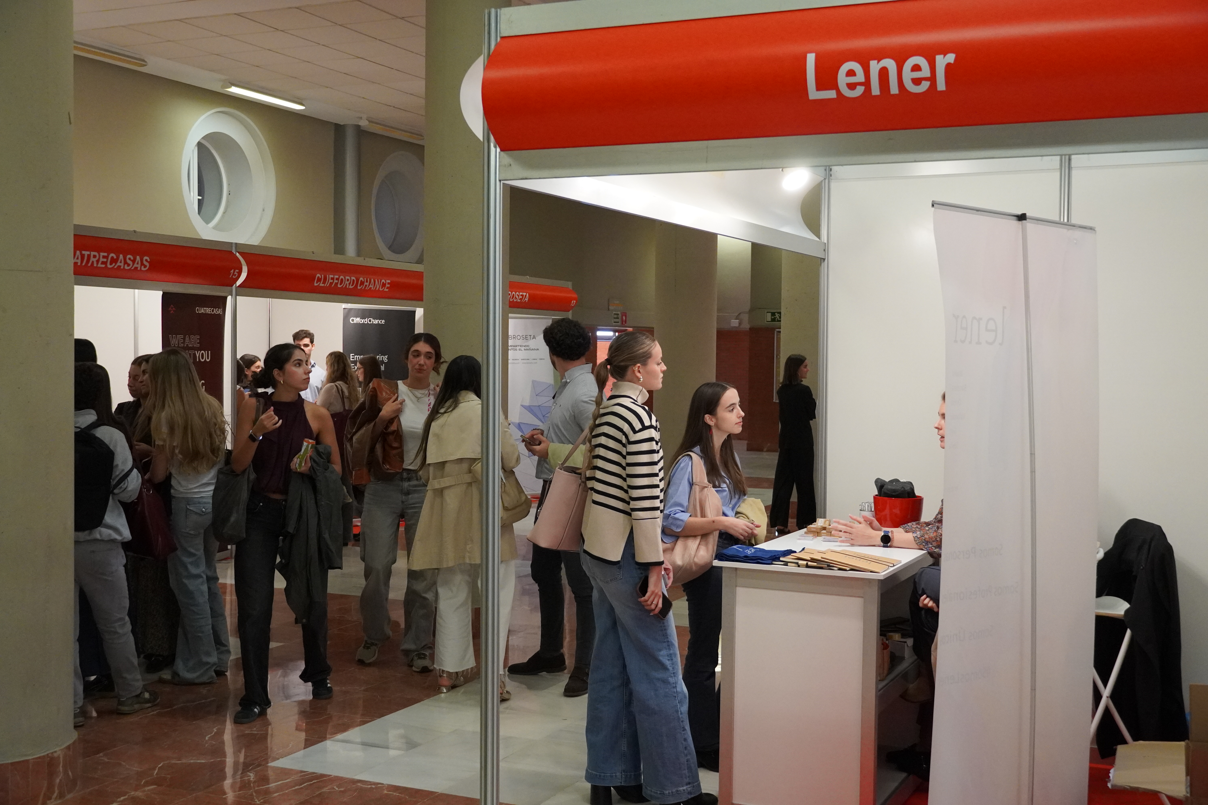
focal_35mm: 44
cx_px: 604
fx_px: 1460
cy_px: 402
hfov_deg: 45.0
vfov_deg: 30.8
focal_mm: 29
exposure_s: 1/160
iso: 3200
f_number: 4.5
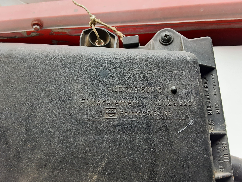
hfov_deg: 65.3
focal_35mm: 27
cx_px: 121
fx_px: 189
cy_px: 91
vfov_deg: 51.4
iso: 80
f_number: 1.9
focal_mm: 2.91
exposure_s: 1/100
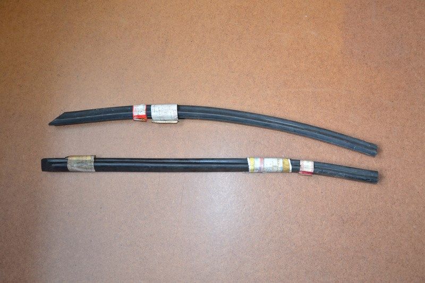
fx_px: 425
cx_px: 212
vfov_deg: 36.9
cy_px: 142
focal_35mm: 36
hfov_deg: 53.1
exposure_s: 1/60
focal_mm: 24
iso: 1250
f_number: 4
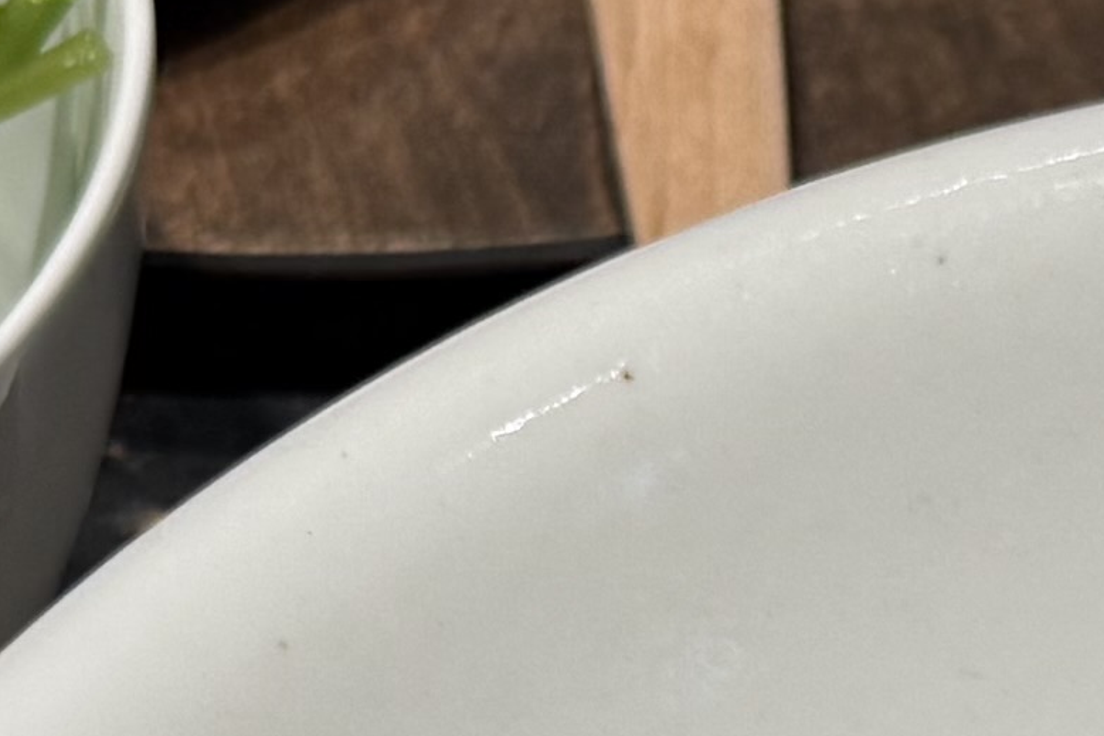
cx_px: 815
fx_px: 5610
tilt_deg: -49.0
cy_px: 936
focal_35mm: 183
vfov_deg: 7.4
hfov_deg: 11.2
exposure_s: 1/100
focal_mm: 6.76
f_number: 1.78
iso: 100
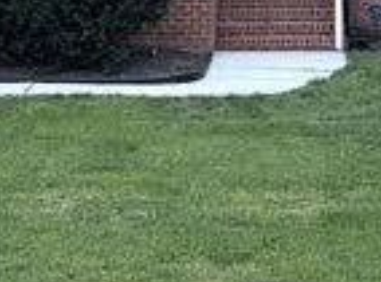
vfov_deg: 12.7
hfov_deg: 18.6
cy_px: -209
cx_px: 258
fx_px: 1161
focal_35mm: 106
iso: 100
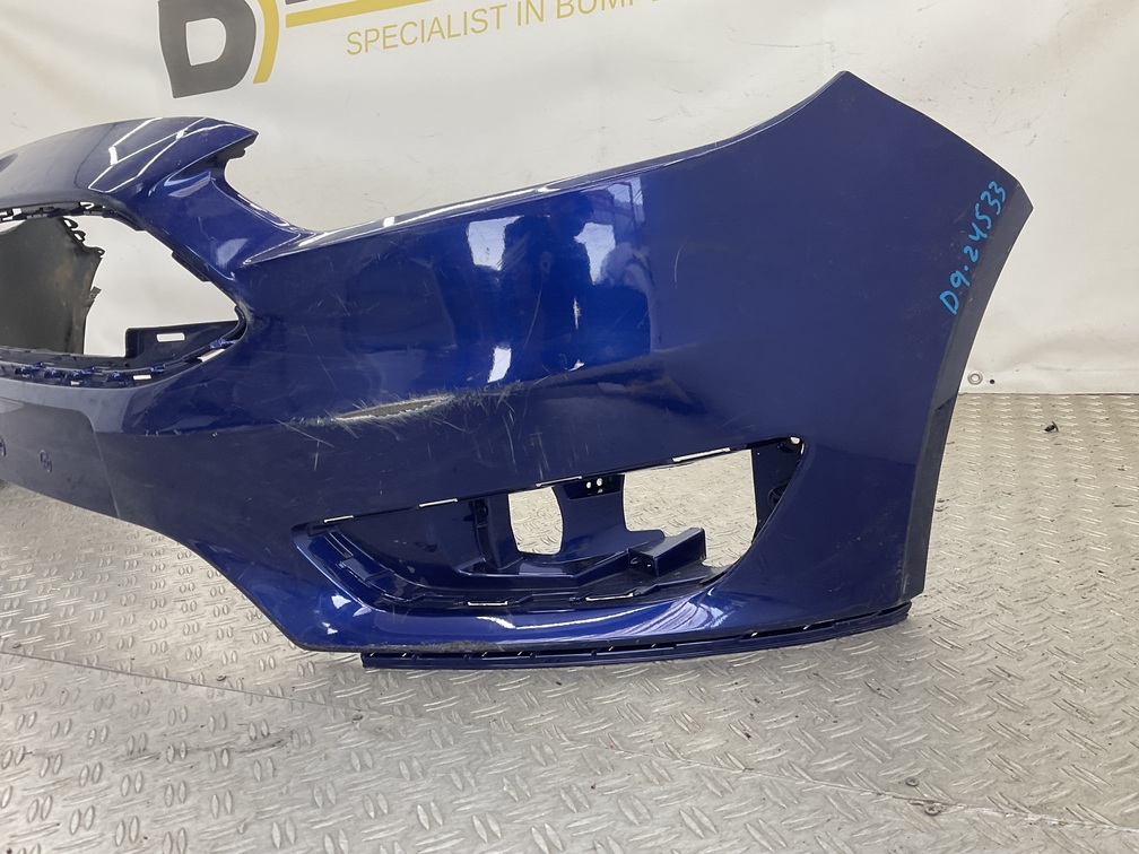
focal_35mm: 29
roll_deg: +5.1
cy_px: 427
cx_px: 570
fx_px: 954
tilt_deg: -16.1
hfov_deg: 61.7
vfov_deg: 48.2
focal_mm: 3
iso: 40
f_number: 1.8
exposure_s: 1/120
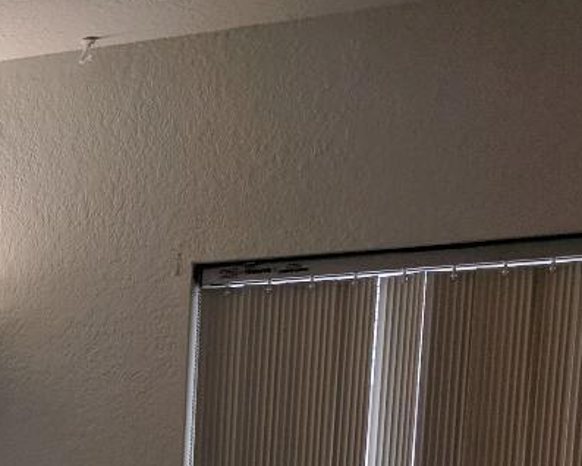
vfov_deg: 14.9
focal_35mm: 94
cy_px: 743
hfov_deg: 17.3
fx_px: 1620
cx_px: -406
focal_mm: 4.67
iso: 63
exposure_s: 1/120
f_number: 2
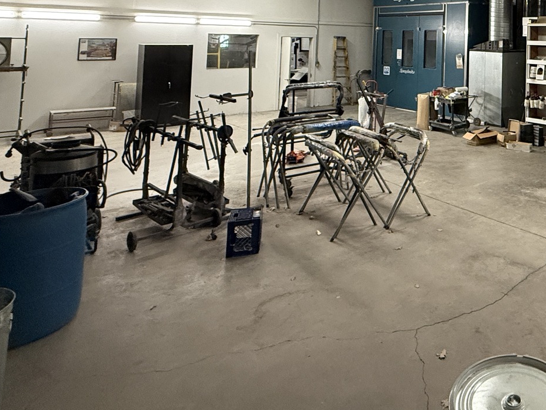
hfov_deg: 51.4
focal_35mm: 30
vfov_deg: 41.7
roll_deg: -1.5
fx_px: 473
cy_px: 16
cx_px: 511
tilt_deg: +2.4
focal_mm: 2.22
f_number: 2.2
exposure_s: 1/60
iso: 500
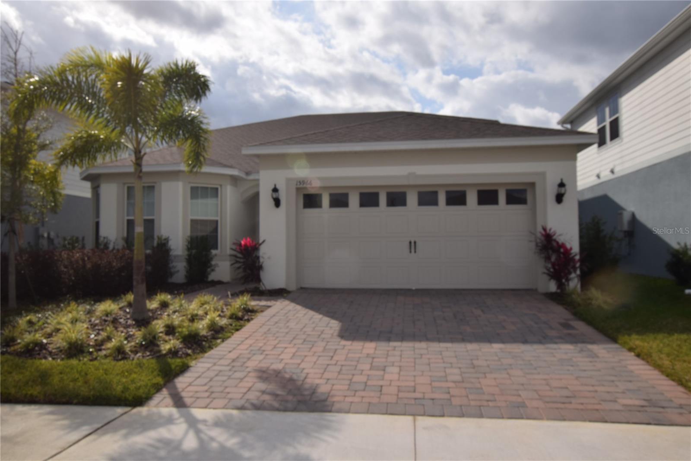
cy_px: 230
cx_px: 346
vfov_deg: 47.9
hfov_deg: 67.4
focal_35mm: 27
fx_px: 518
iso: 100
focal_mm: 18
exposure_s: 1/200
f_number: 14
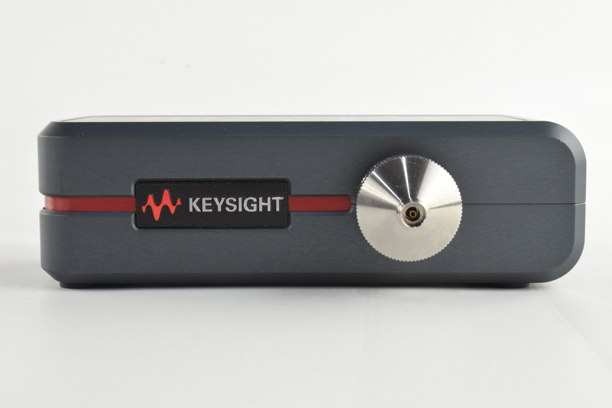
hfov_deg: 31.9
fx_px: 1071
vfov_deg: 21.6
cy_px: 204
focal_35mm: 63
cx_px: 306
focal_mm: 42
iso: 1600
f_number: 22
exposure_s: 1/30
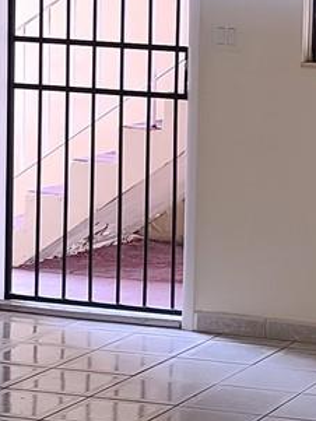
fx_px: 1618
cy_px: 145
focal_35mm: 133
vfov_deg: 14.8
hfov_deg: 10.7
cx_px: 513
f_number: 1.8
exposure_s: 1/60
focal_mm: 7
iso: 125
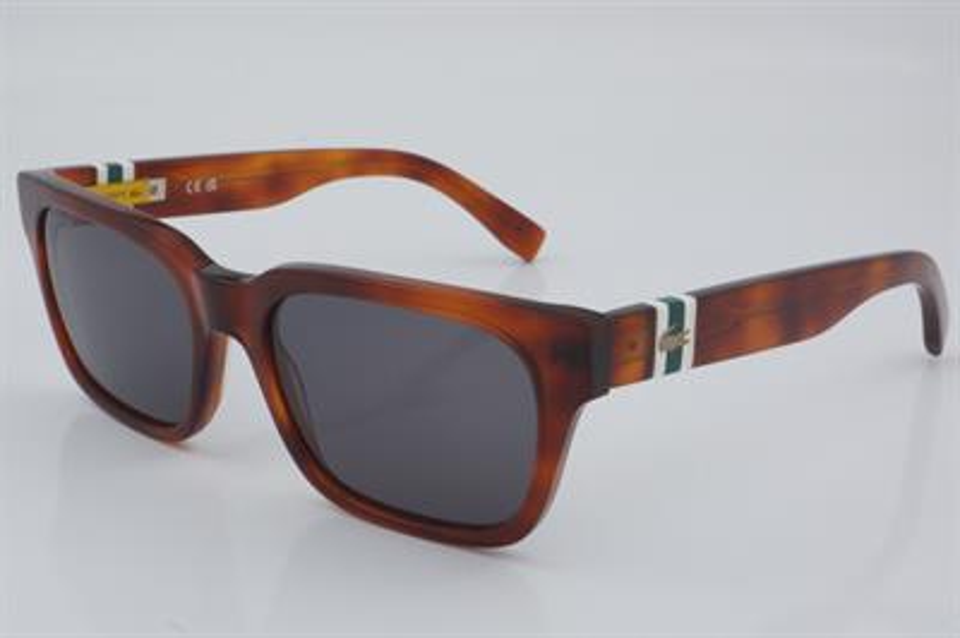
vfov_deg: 20.1
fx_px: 1798
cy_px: 319
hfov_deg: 29.9
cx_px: 480
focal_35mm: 68
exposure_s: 1/3
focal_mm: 45
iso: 100
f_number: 32
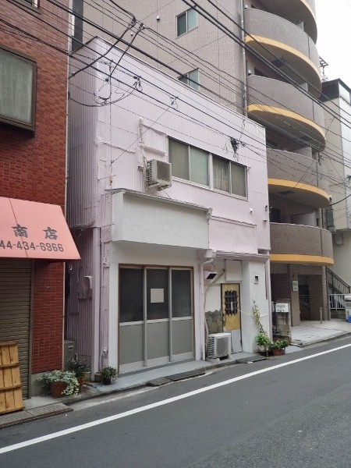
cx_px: 176
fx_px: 406
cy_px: 234
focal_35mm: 30
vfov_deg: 60.0
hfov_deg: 46.8
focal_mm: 4.4
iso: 100
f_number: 2.8
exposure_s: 1/125
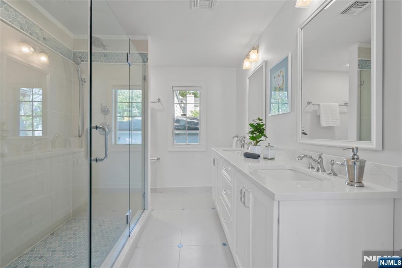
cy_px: 134
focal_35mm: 16
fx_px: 179
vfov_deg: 73.8
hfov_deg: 96.7
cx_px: 201
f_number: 9
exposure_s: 1/4
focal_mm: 16
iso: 250
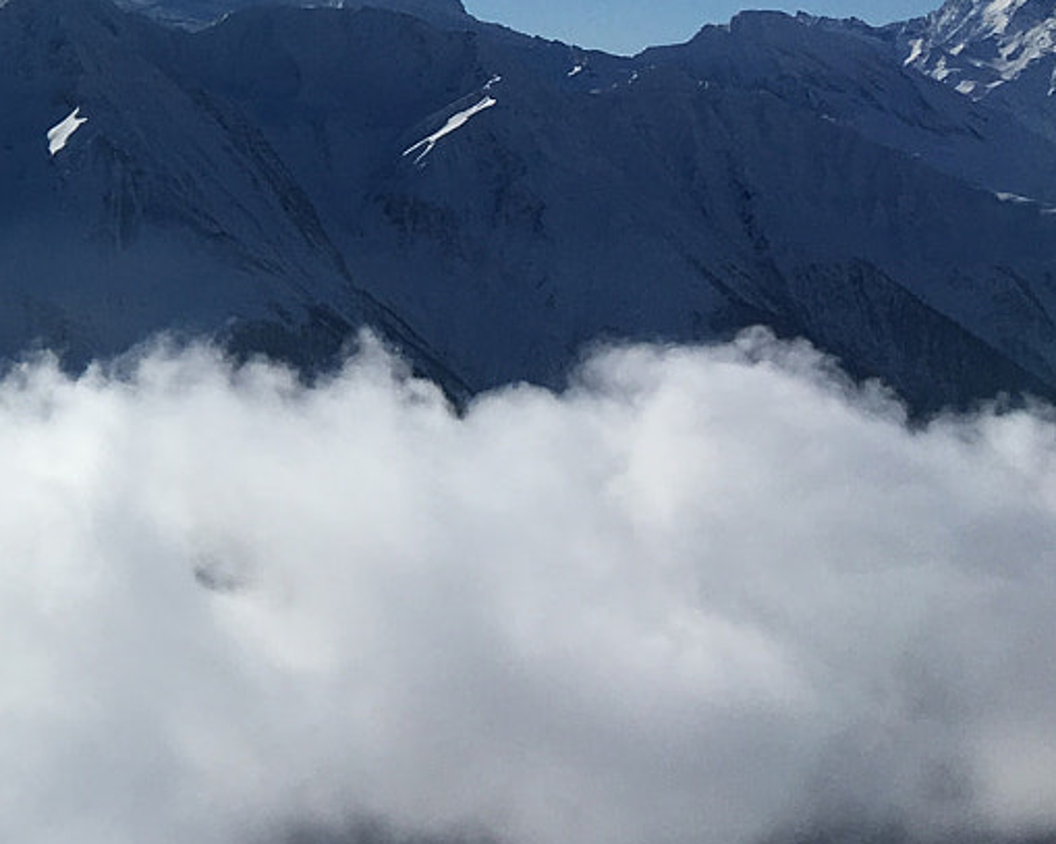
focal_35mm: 89
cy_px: -56
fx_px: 2781
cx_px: -334
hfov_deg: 19.7
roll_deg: -0.5
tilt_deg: +2.0
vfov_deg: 16.8
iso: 25
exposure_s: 1/7692
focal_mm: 4.15
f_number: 2.2
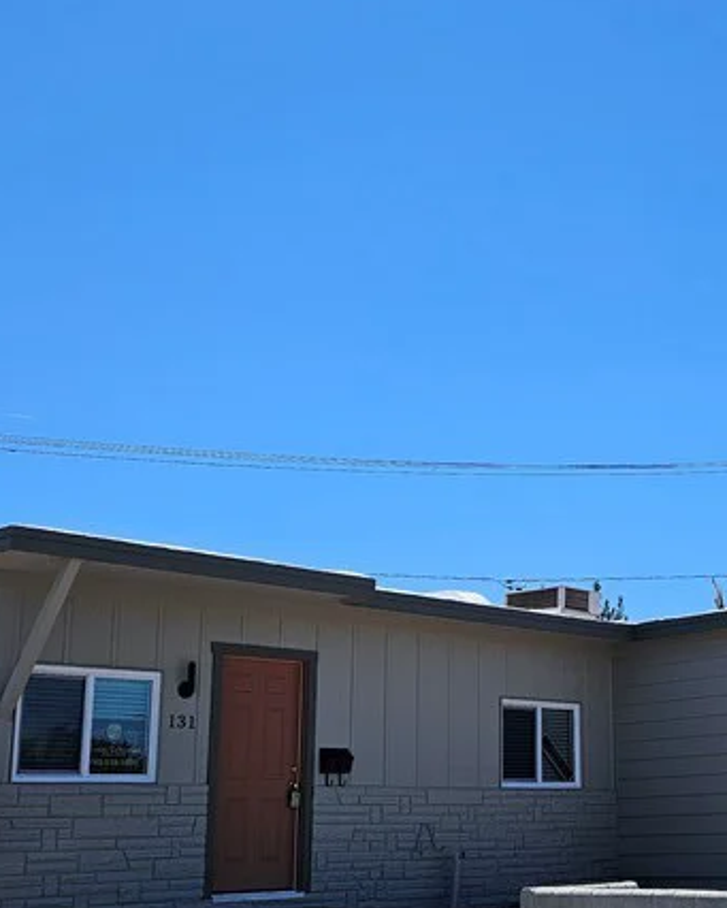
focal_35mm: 54
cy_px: 505
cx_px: 593
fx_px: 1452
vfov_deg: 34.7
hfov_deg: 27.5
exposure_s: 1/2686
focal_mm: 5.4
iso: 25
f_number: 1.8
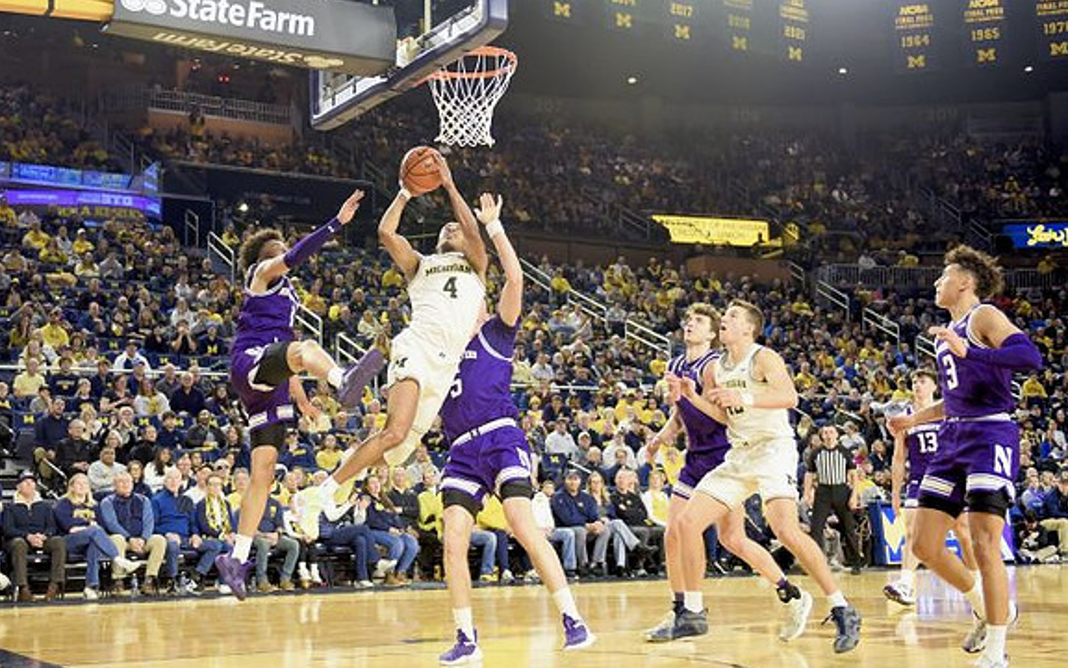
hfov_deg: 52.7
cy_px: 325
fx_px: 1077
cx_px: 532
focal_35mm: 37
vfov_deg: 34.4
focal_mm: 36
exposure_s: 1/800
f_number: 2.8
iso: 2000
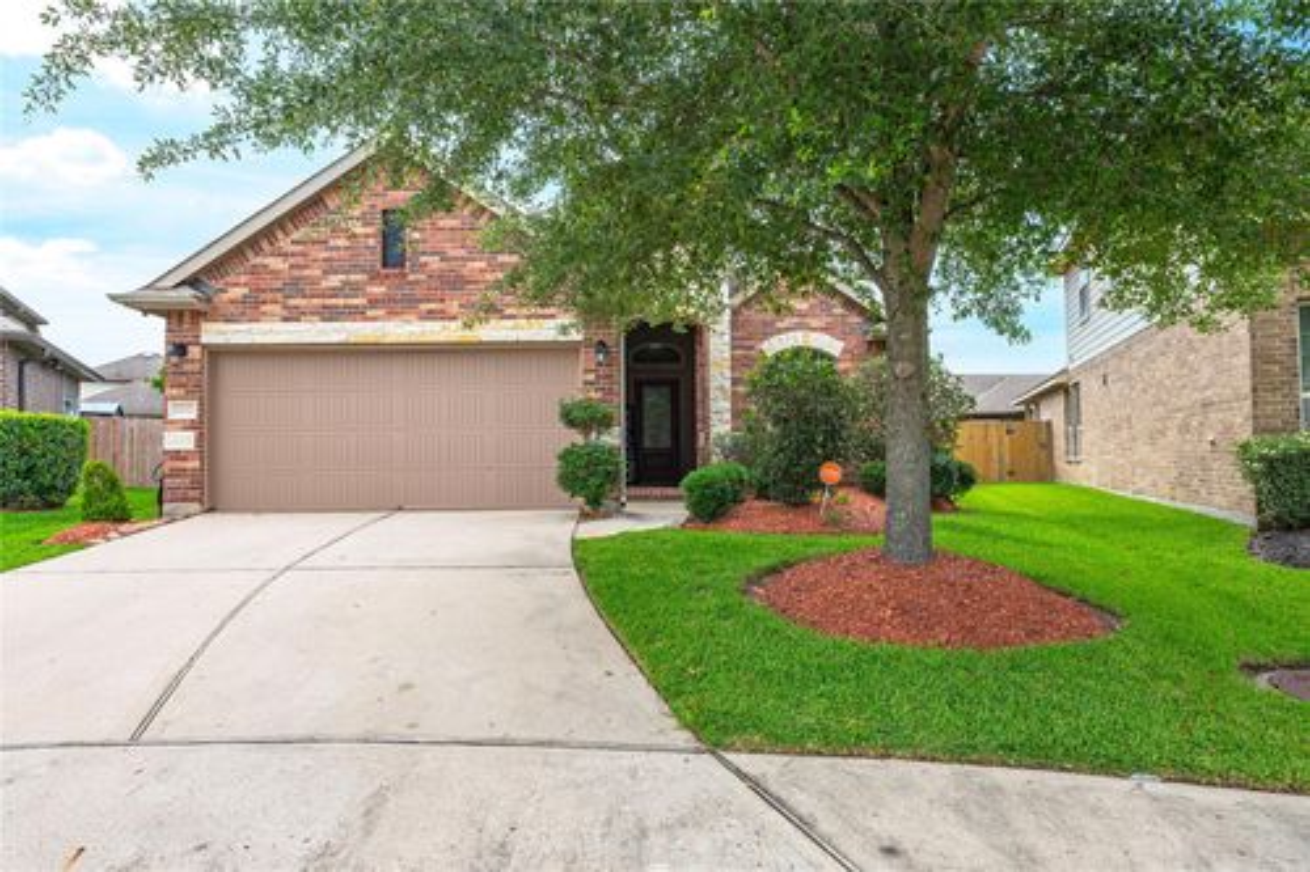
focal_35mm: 20
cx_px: 655
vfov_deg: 61.9
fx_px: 727
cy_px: 436
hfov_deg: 84.0
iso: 125
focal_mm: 20
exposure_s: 1/100
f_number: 10
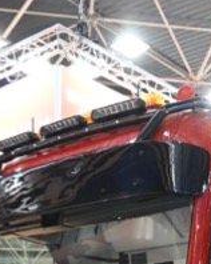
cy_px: 348
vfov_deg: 20.5
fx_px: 665
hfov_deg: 18.0
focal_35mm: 85
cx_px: 142
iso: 3200
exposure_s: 1/125
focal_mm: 28
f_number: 4
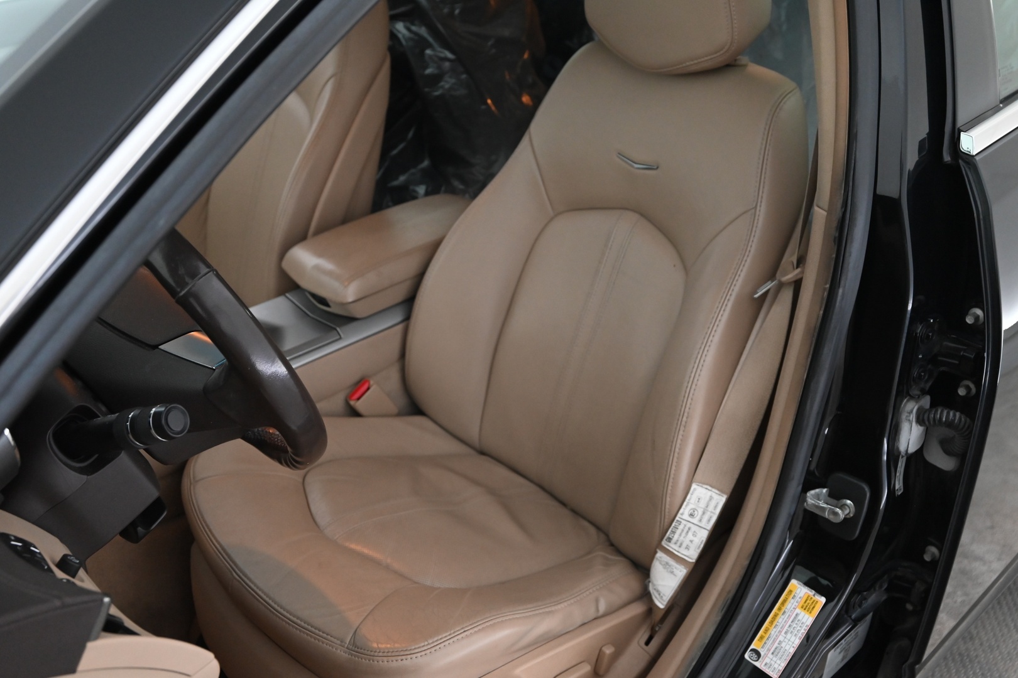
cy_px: 339
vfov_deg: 38.9
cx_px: 509
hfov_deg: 55.8
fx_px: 961
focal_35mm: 34
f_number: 5
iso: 3200
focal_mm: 34
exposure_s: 1/80
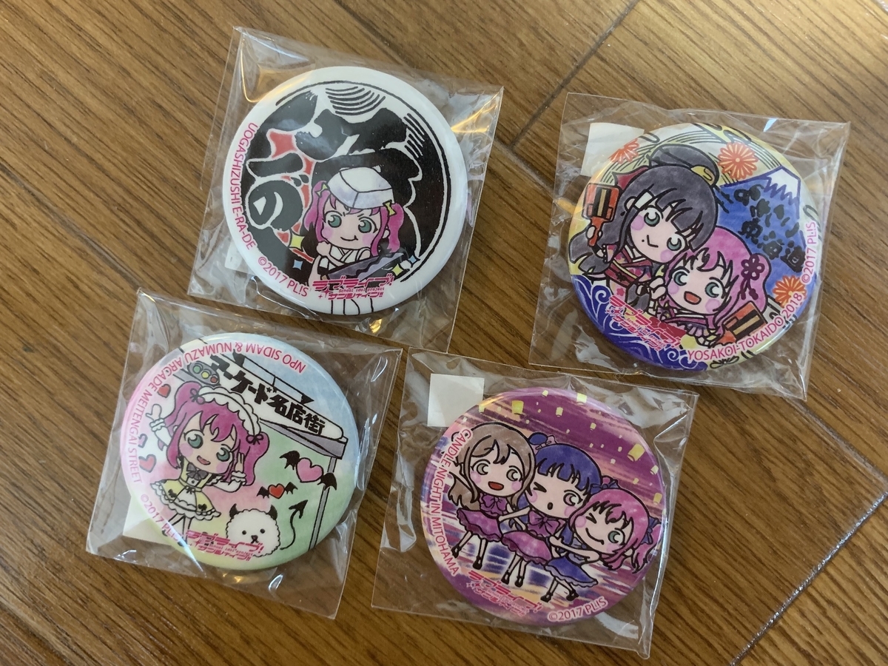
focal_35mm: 26
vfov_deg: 53.1
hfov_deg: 67.3
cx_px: 444
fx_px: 667
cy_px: 333
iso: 500
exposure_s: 1/25
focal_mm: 4.25
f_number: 1.8
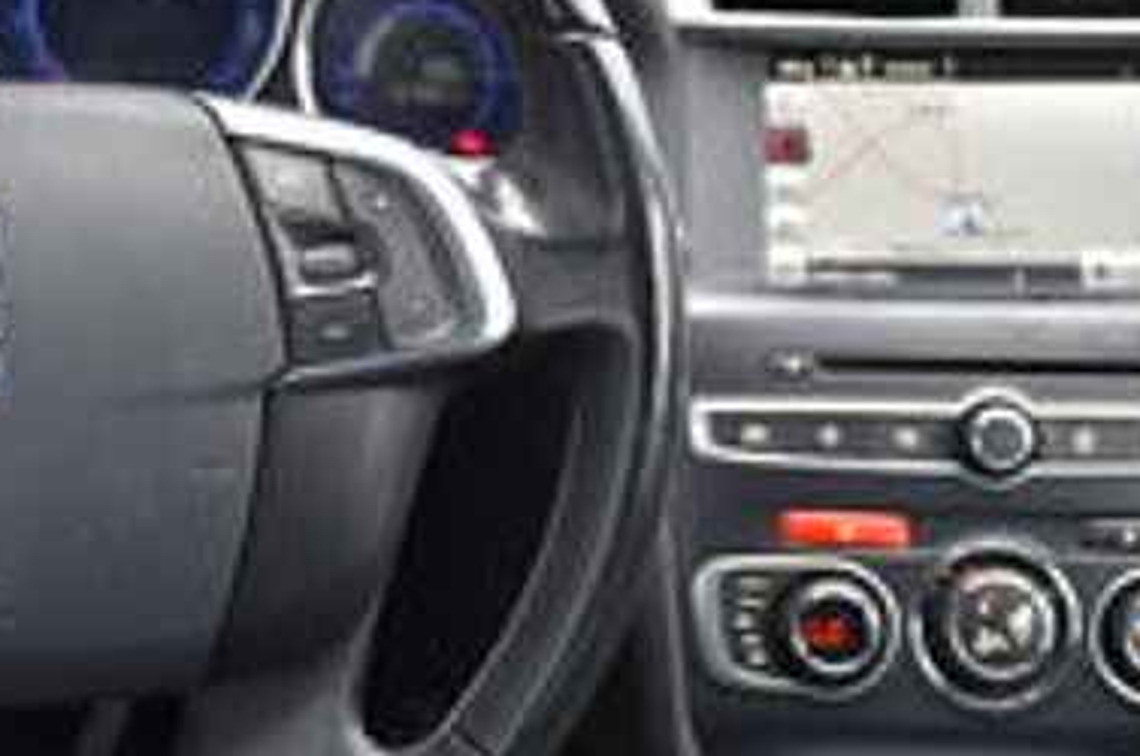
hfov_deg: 30.9
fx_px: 2055
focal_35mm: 65
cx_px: 451
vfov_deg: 20.8
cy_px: 370
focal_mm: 34
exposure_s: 1/80
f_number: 4.2
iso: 400
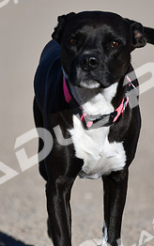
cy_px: 123
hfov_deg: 2.1
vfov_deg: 3.3
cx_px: 71
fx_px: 4207
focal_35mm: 627
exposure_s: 1/4000
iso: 100
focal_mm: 185
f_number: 2.8
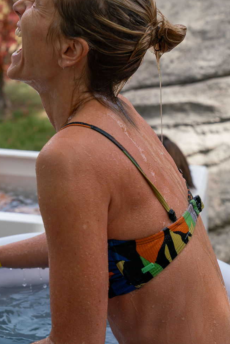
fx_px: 891
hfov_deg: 14.6
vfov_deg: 21.7
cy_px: 85
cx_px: 51
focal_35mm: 93
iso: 400
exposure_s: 1/1000
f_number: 5
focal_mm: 59.5
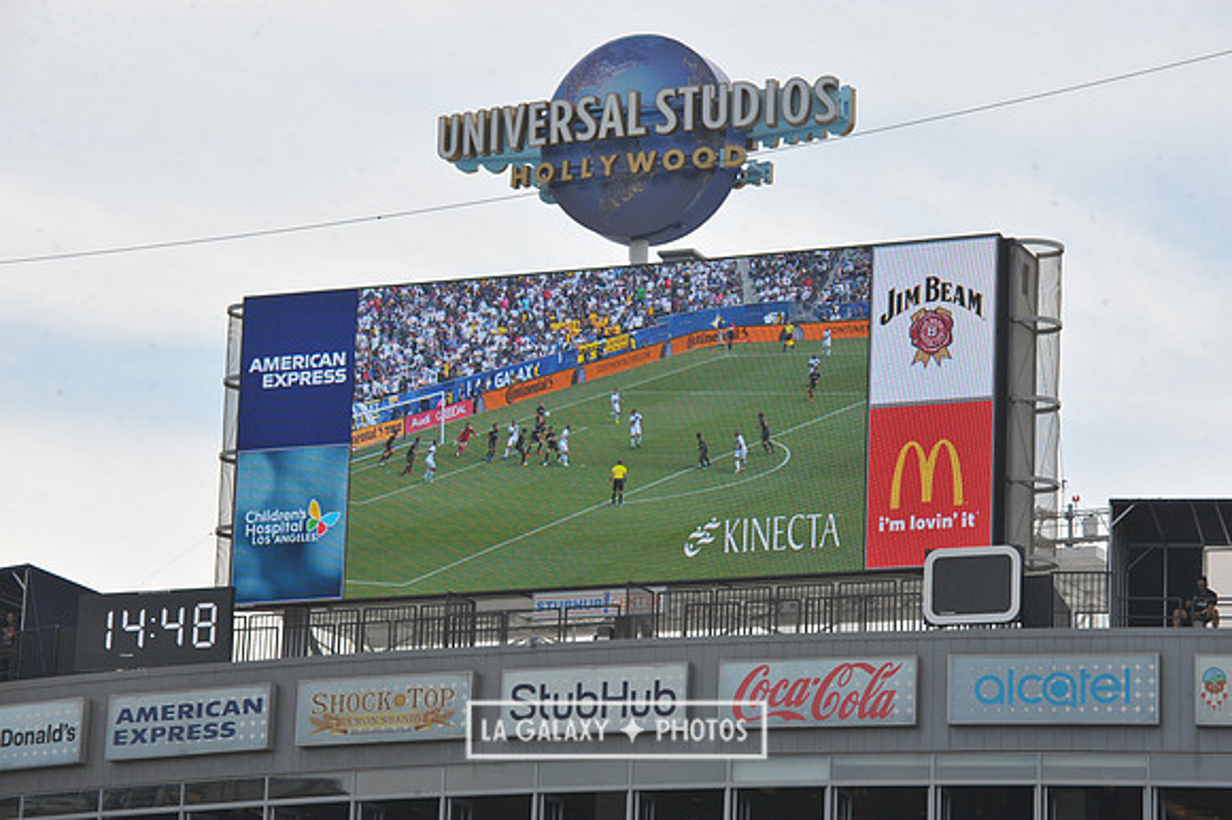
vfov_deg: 9.1
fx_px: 5130
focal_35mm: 150
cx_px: 616
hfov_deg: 13.7
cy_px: 410
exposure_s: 1/500
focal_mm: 150
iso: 320
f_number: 11
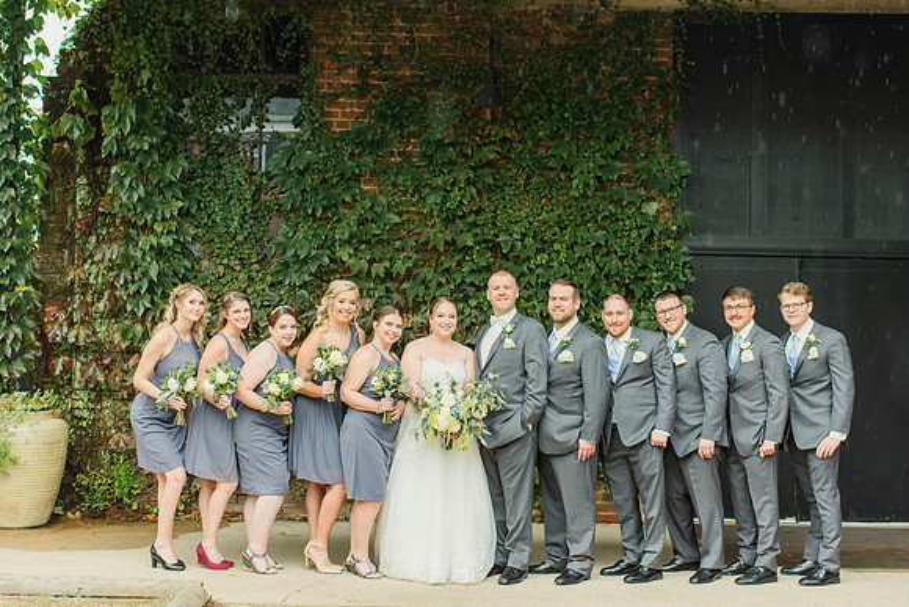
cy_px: 304
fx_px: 1326
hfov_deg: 37.8
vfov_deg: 25.8
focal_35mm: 52
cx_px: 454
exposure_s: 1/250
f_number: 2.2
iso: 160
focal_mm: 35
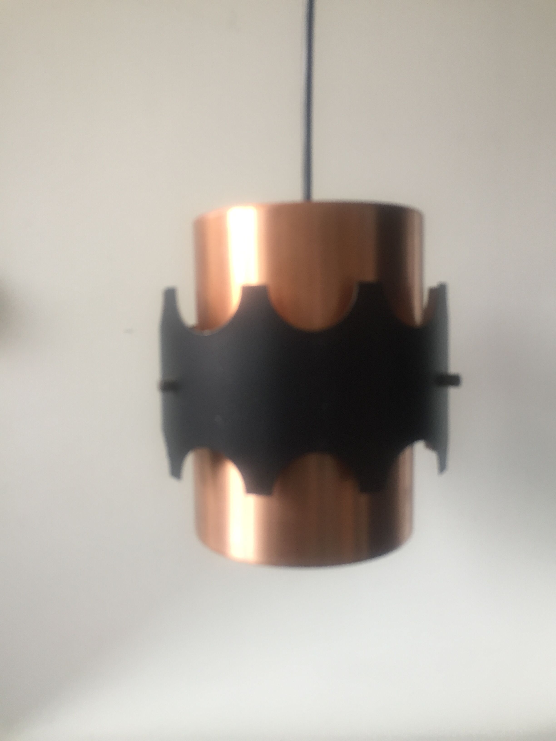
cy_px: 370
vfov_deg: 61.7
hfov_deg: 48.2
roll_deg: -1.0
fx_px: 621
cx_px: 278
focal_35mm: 29
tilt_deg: -8.1
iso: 80
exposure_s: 1/33
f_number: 2.2
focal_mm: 4.15
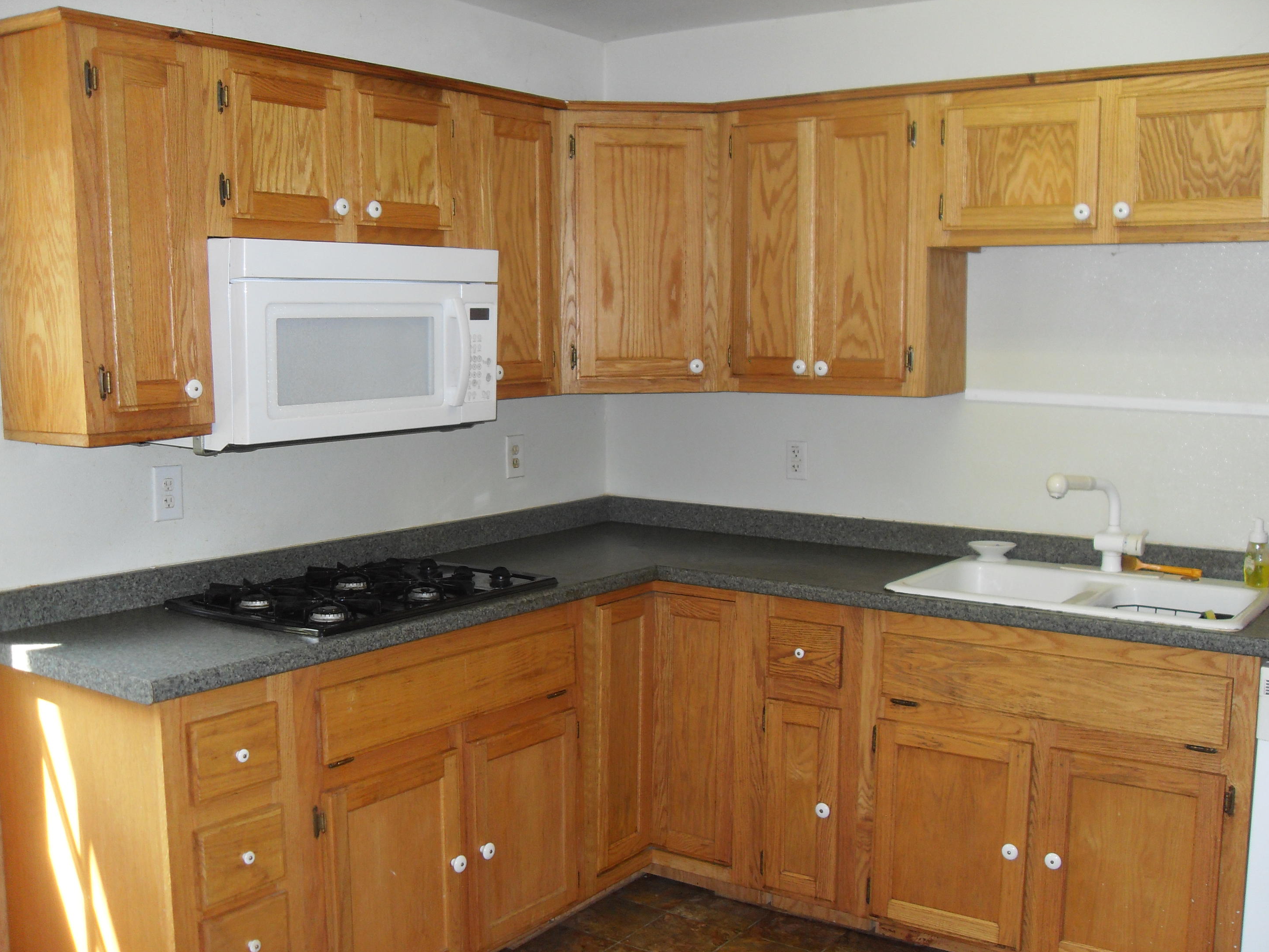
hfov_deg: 52.6
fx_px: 1283
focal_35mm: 35
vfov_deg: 40.7
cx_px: 651
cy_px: 484
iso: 100
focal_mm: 6.3
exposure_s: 1/45
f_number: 2.8
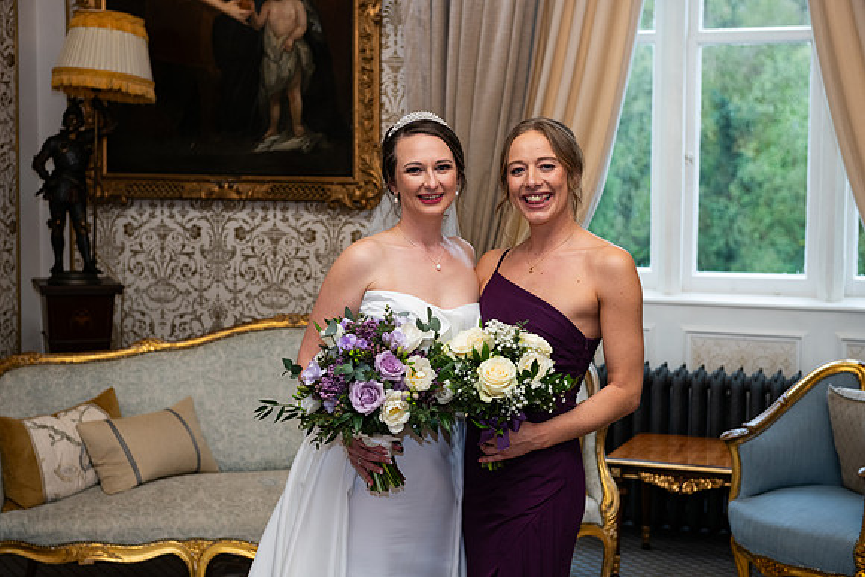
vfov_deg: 21.9
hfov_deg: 32.4
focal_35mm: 62
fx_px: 1490
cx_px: 432
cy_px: 288
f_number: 5
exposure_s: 1/160
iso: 500
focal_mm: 62
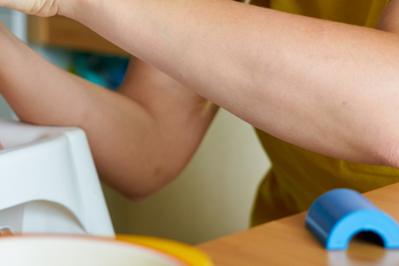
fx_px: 1274
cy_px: -18
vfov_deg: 11.8
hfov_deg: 17.3
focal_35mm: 115
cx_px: -8
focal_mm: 50
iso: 640
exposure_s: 1/100
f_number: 3.5
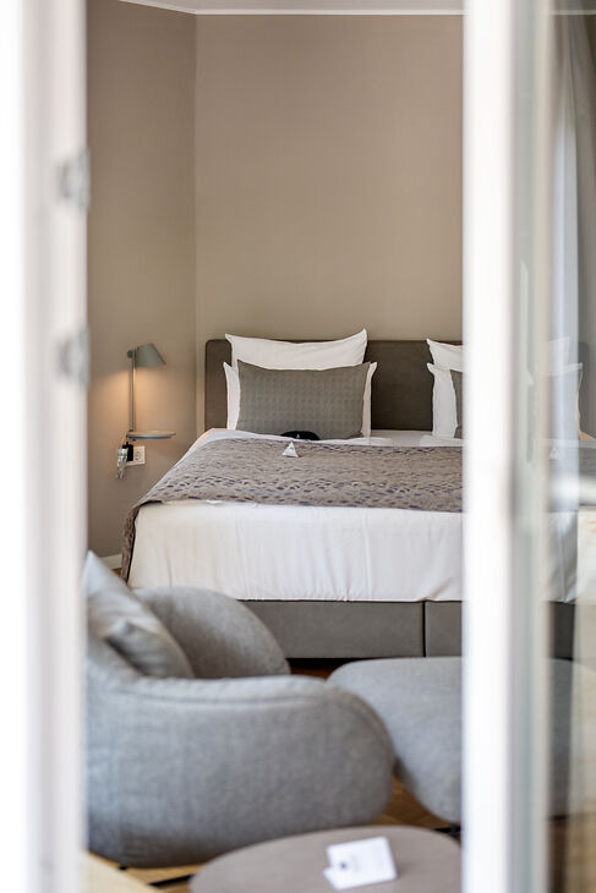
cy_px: 446
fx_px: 1241
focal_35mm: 50
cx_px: 298
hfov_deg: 27.0
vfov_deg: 39.6
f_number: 1.8
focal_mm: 50
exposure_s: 1/640
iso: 500
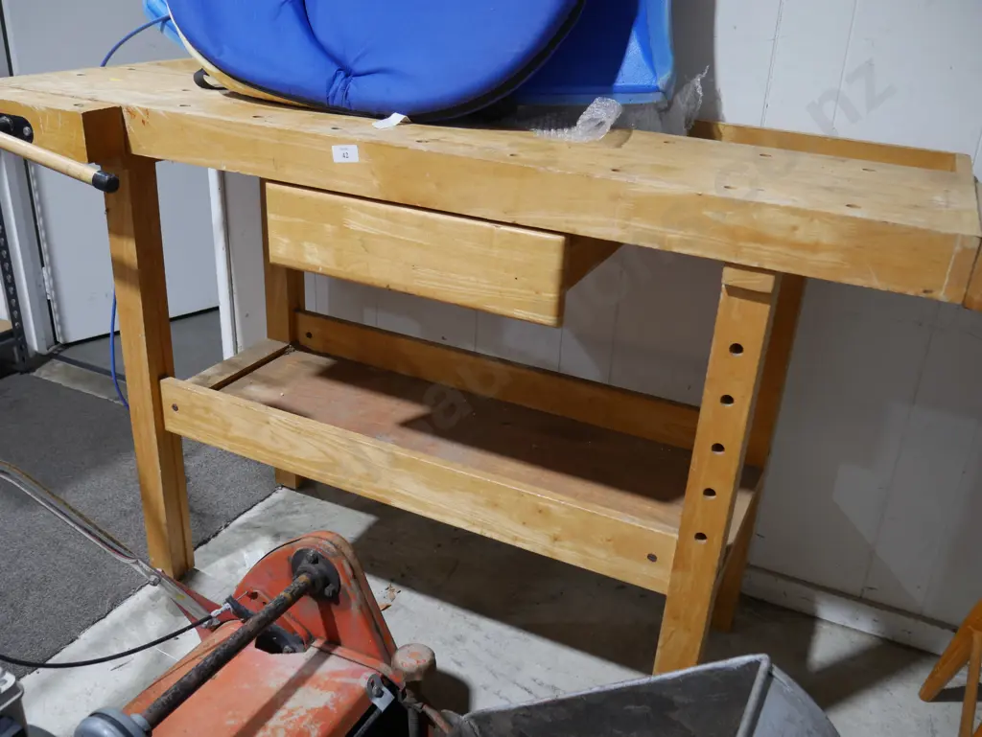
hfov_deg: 56.8
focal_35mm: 32
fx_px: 908
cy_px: 368
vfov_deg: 44.2
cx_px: 491
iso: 400
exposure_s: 1/60
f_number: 3.6
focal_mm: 16
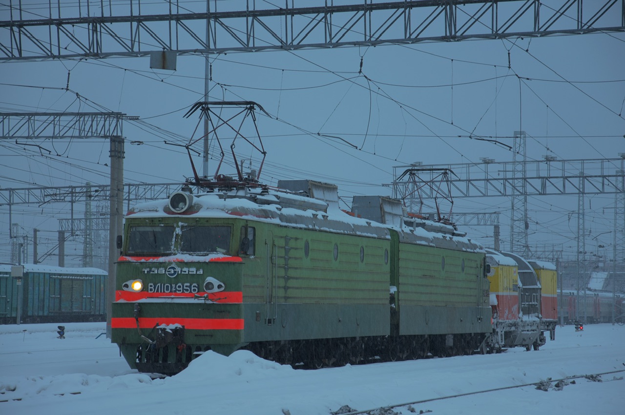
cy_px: 208
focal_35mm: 128
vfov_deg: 10.7
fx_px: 2211
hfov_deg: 16.1
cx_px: 312
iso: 400
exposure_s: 1/30
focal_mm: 85
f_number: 5.6
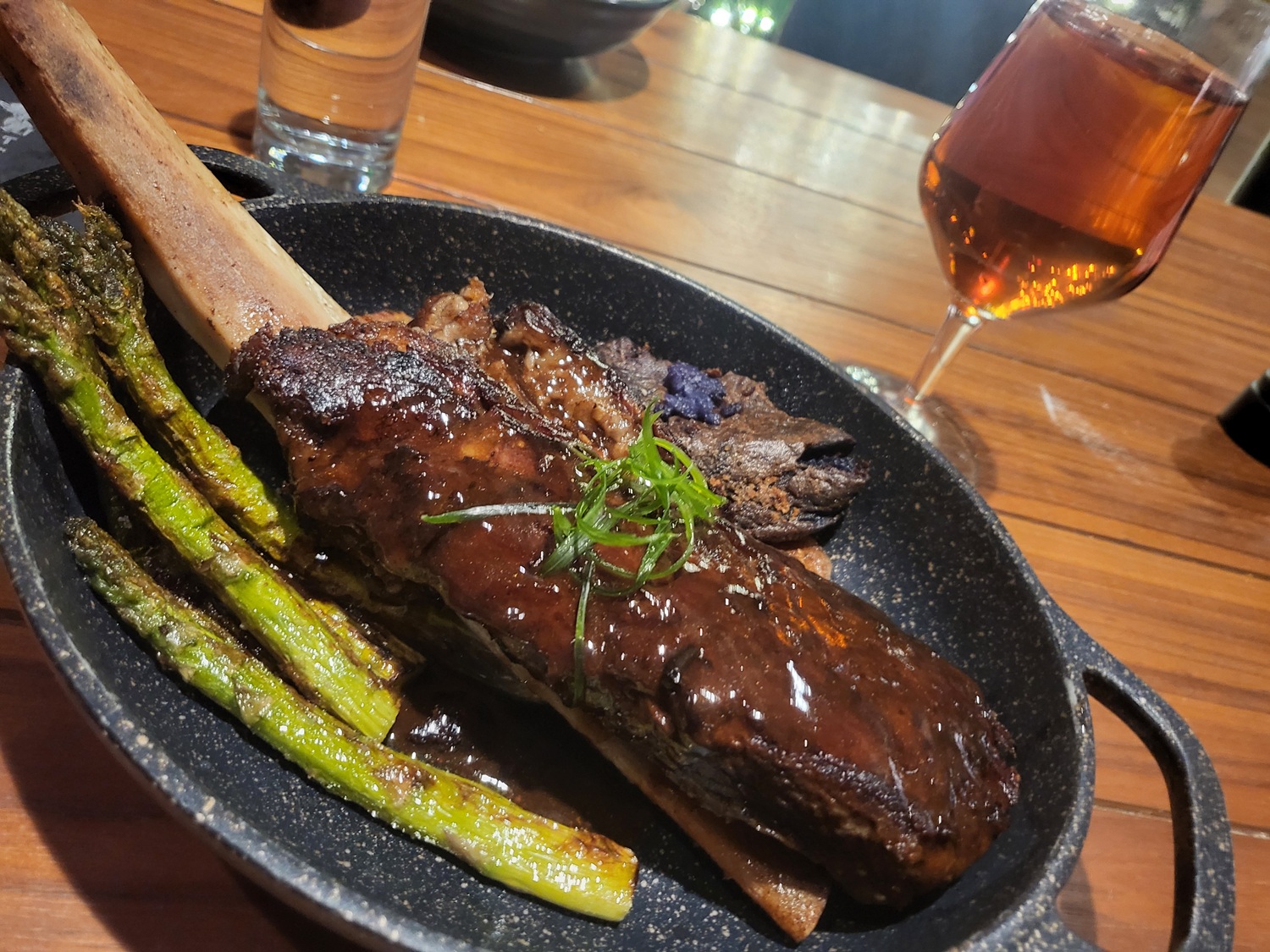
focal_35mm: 26
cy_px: 476
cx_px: 635
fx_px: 954
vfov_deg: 53.1
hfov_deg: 67.3
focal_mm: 4.25
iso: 640
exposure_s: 1/24
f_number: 1.8
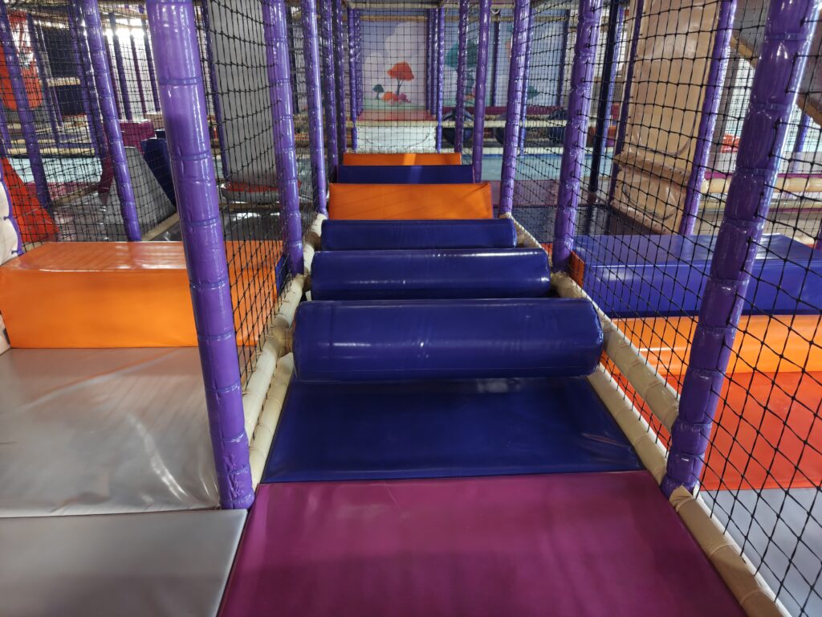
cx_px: 411
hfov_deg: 73.9
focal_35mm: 23
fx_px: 546
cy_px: 308
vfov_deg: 58.9
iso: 1600
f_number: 1.6
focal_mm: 6.06
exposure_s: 1/45
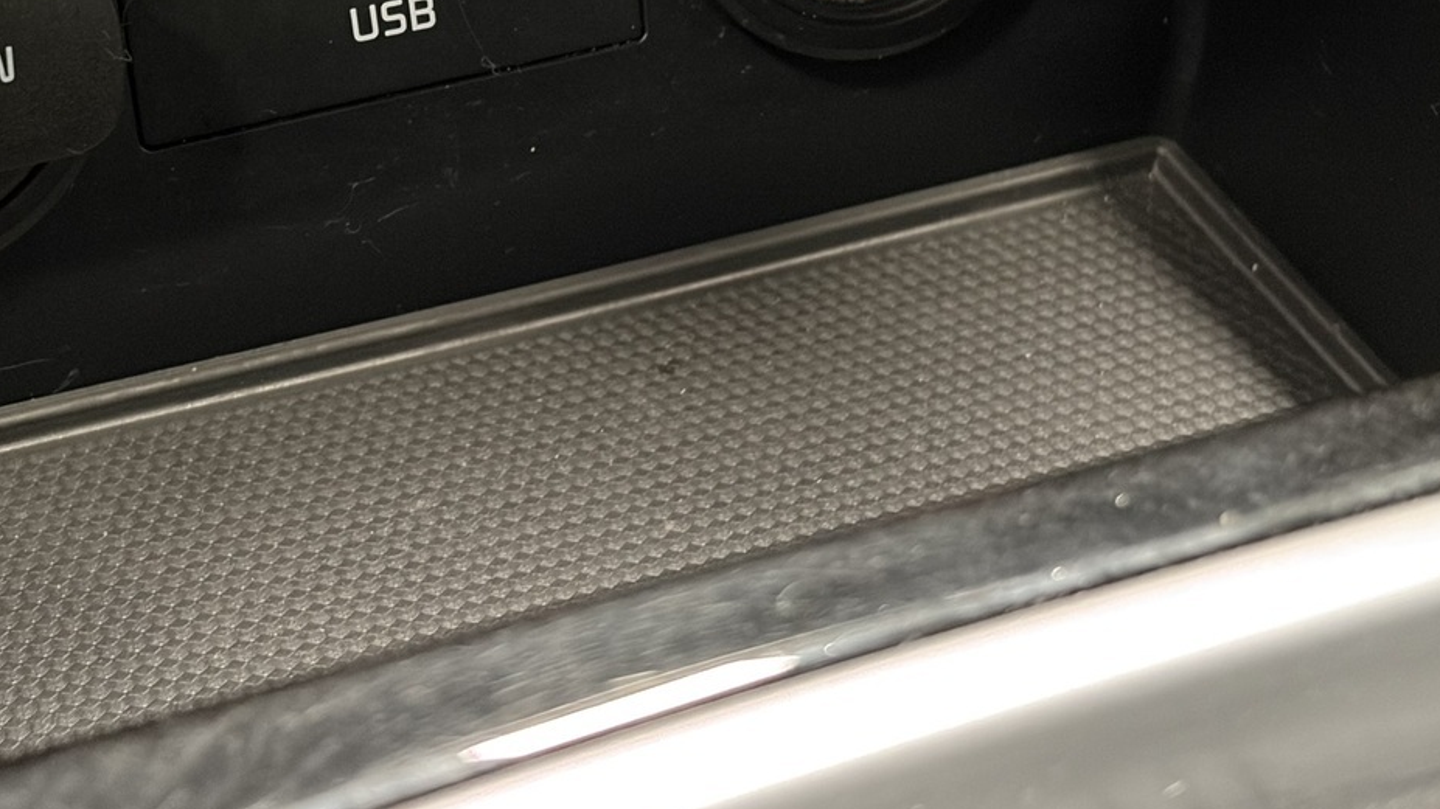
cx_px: 407
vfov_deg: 13.5
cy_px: 5
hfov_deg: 24.0
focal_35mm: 88
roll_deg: -4.4
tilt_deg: -44.8
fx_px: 3359
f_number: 1.6
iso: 1000
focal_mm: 5.96
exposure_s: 1/17
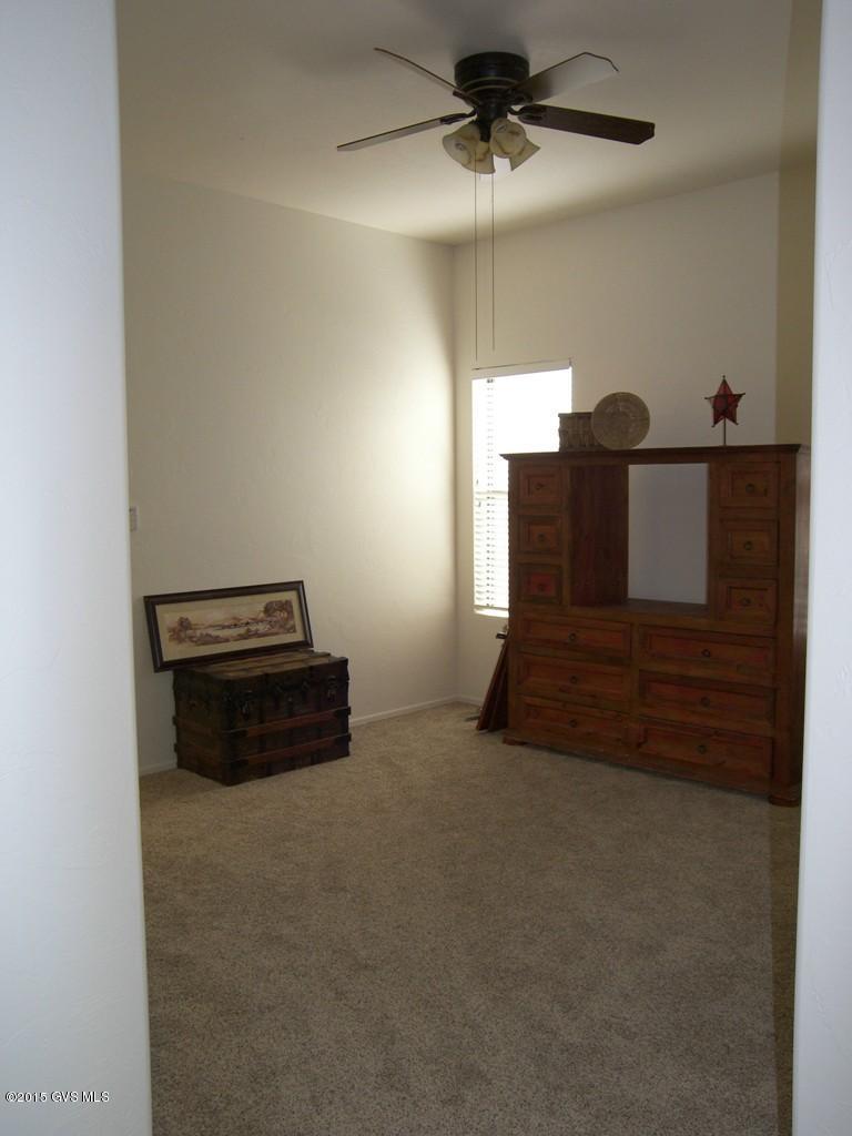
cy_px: 568
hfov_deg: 46.8
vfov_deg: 60.0
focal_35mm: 30
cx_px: 426
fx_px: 985
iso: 100
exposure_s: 1/30
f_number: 3.2
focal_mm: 6.4
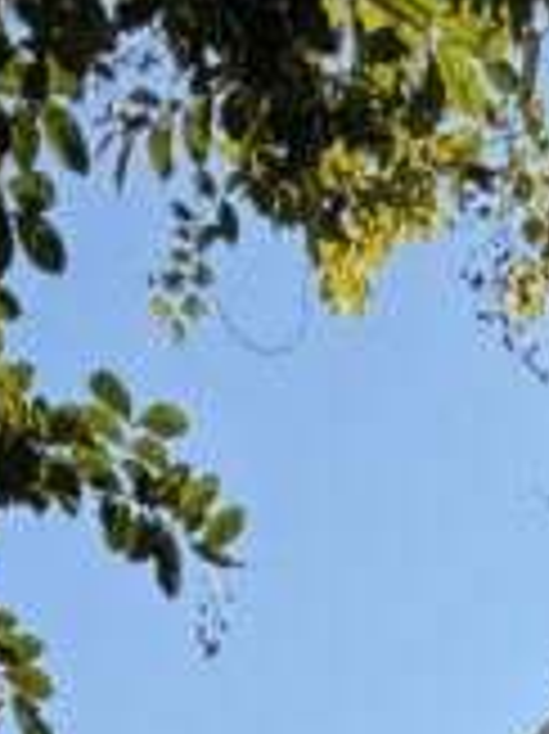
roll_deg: -1.6
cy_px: 1756
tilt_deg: -0.7
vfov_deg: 14.6
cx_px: 364
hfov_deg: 16.7
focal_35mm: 88
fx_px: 1863
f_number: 2.2
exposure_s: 1/502
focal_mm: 2.22
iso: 50
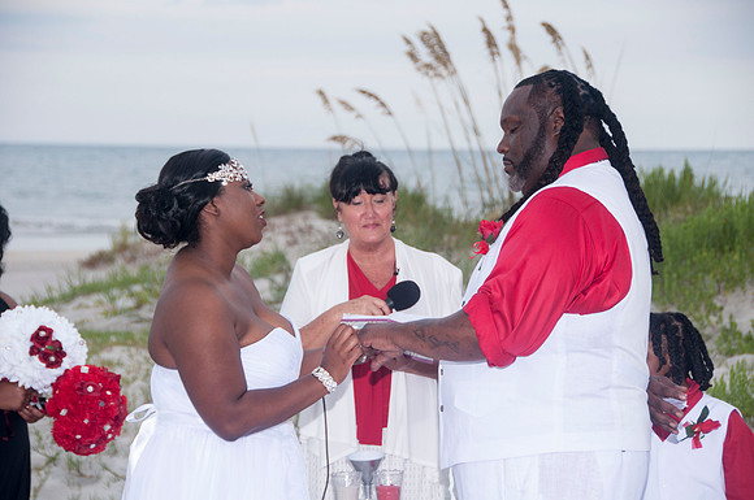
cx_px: 377
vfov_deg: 11.1
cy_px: 250
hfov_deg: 16.7
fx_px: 2573
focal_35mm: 123
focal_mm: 82
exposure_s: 1/125
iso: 200
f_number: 5.6
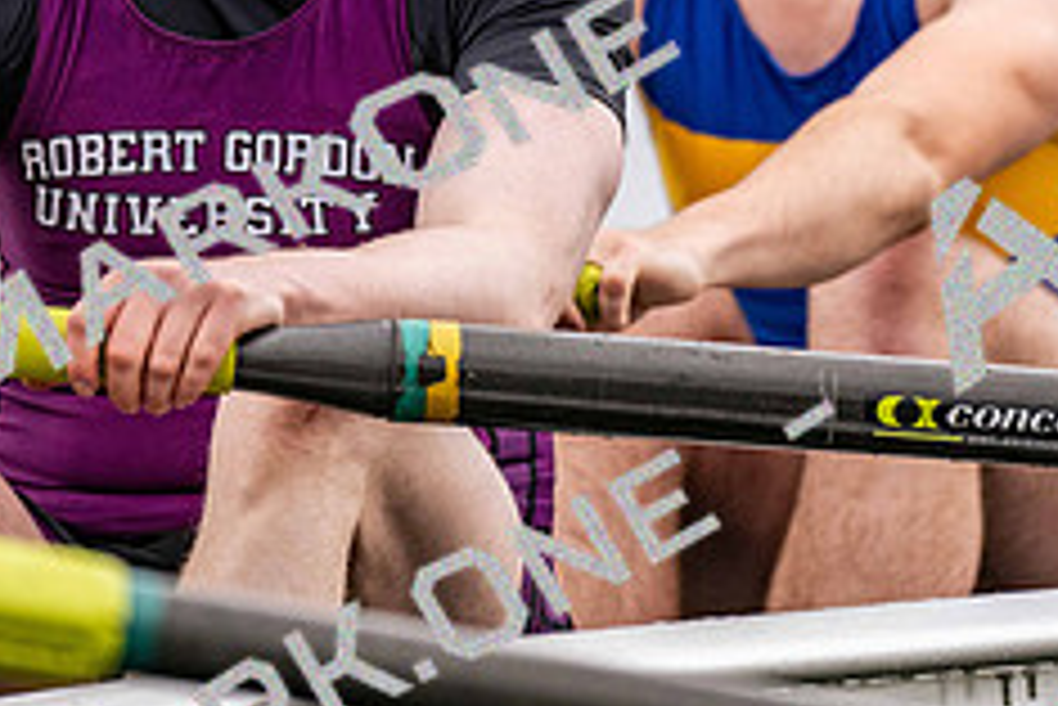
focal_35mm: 1482
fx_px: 43579
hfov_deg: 1.4
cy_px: -34
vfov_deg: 0.9
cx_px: 545
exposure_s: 1/2500
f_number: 4
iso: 1250
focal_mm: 600
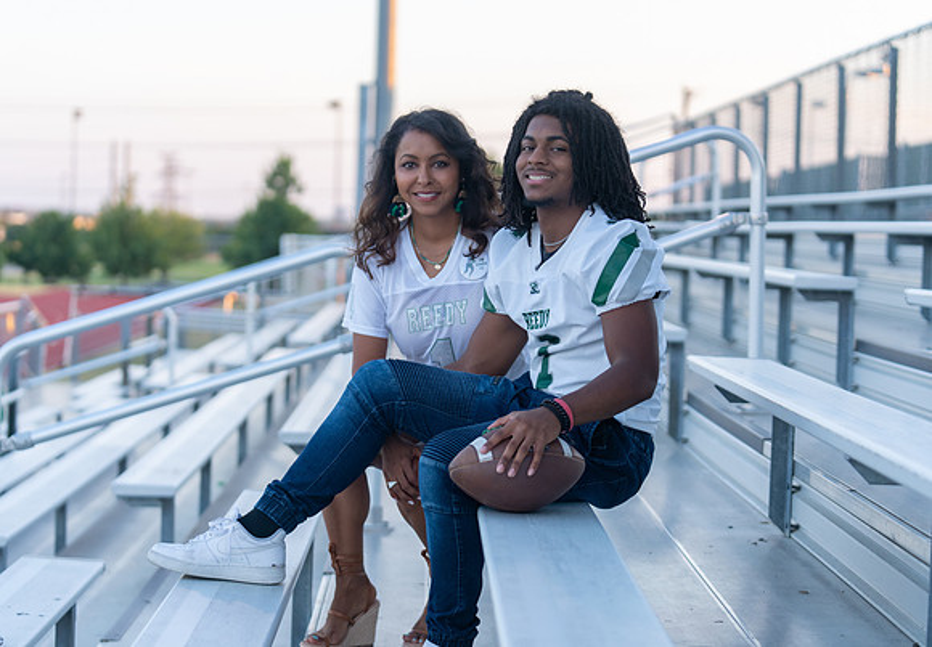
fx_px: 2045
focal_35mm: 78
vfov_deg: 18.0
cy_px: 317
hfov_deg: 25.7
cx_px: 477
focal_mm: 72
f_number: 2.8
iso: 400
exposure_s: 1/320
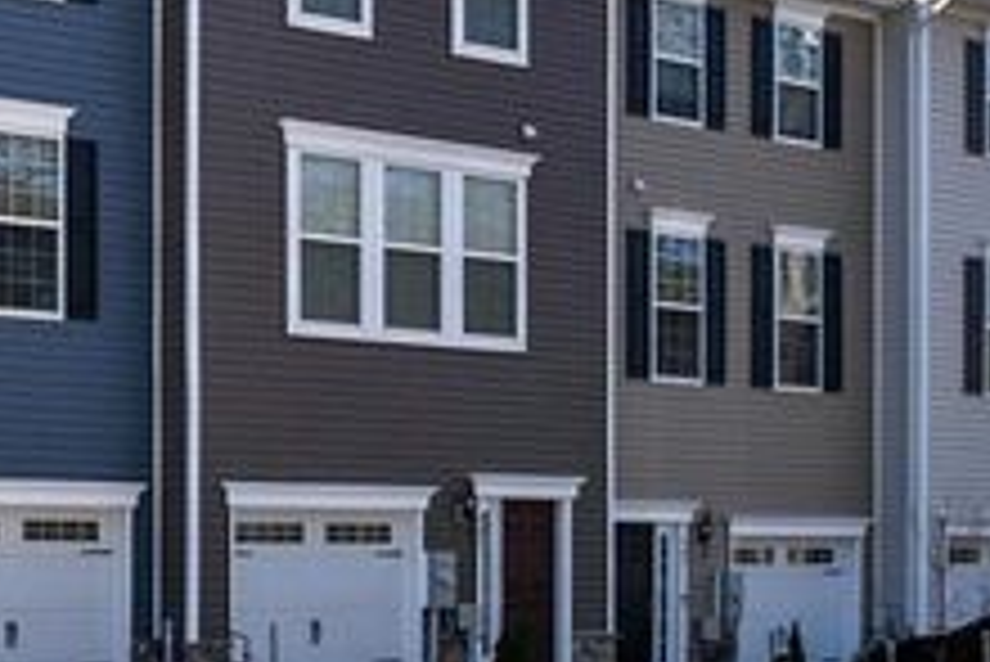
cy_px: 200
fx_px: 1624
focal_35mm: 59
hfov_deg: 30.3
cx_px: -104
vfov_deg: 22.9
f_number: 6.3
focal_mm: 26
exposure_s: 1/320
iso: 100
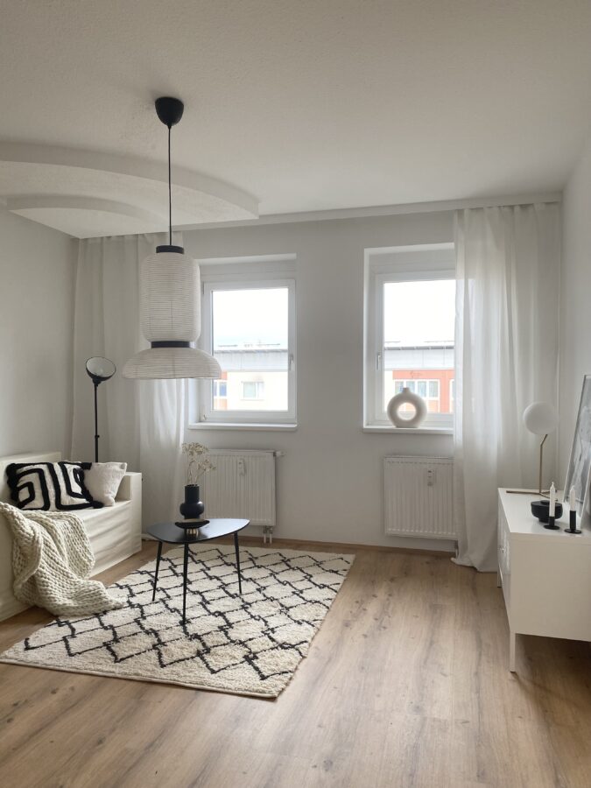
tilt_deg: -1.2
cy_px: 394
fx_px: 592
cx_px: 296
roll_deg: +0.4
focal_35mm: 26
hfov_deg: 53.1
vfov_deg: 67.3
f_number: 1.8
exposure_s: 1/121
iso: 64
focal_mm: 4.25
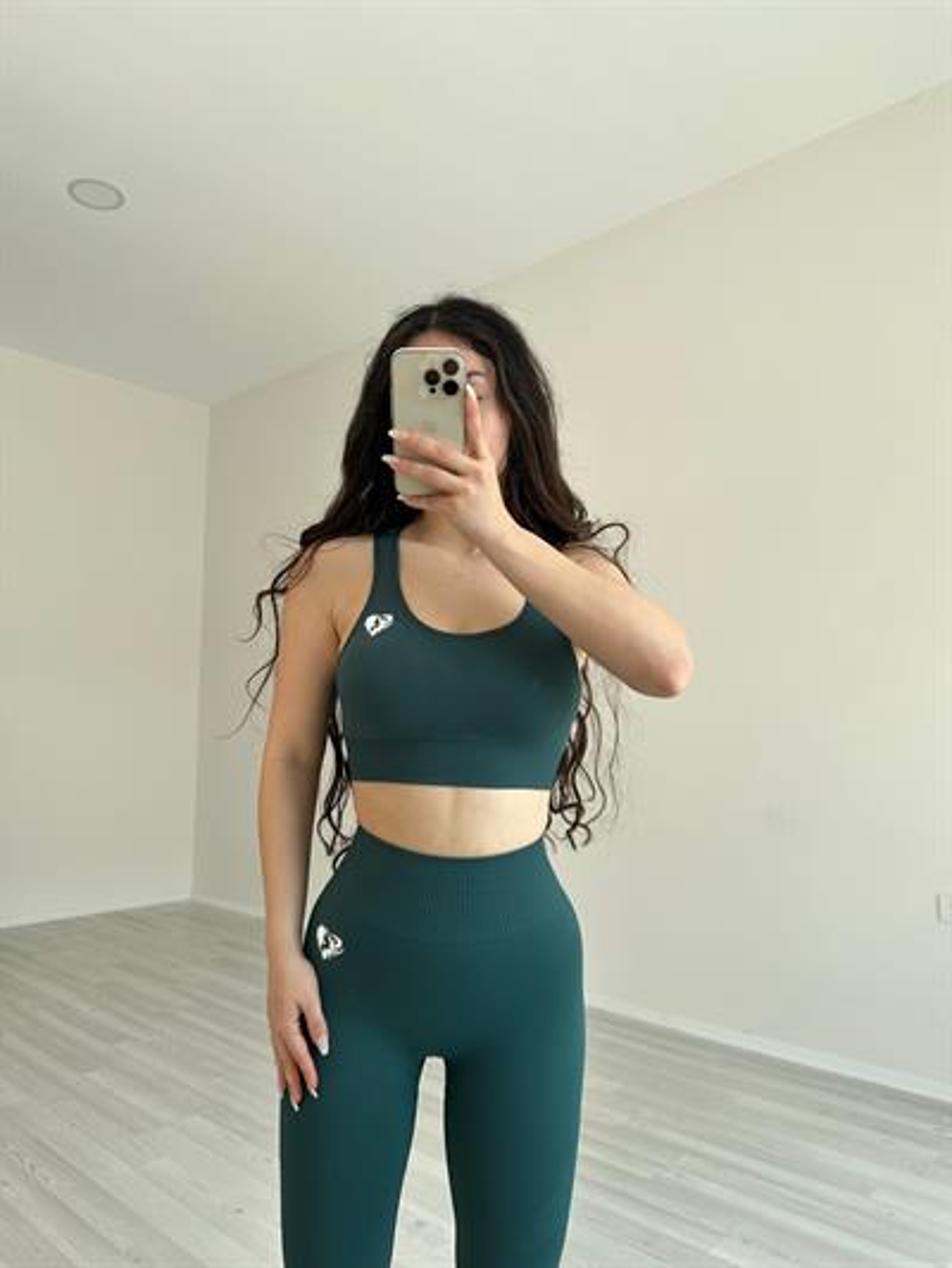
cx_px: 476
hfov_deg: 56.8
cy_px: 634
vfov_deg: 71.6
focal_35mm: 24
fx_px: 880
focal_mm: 6.86
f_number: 1.78
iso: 80
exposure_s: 1/577
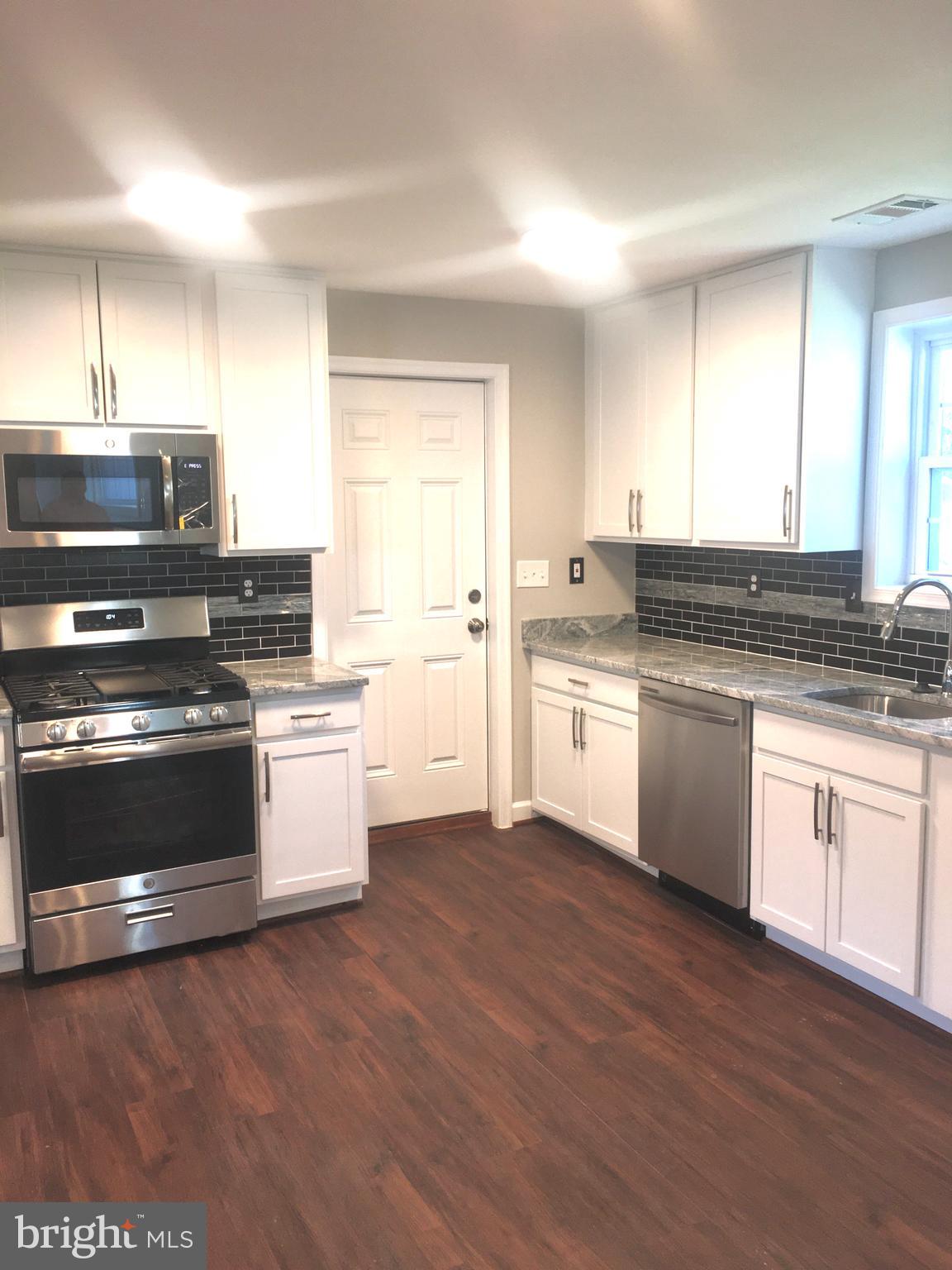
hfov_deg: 48.2
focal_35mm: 29
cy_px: 635
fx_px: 1063
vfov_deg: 61.7
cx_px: 476
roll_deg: +2.1
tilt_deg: -6.7
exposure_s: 1/30
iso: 32
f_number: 2.2
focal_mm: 4.15
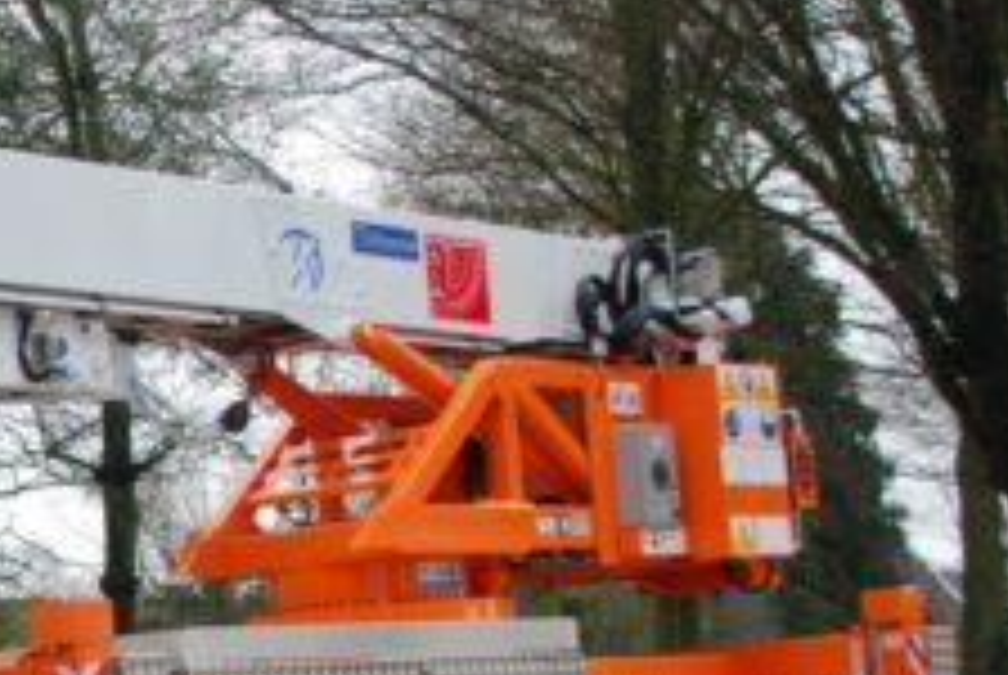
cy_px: 567
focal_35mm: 100
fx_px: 2813
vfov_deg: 13.6
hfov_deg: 19.1
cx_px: -238
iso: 200
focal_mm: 25
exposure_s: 1/100
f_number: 5
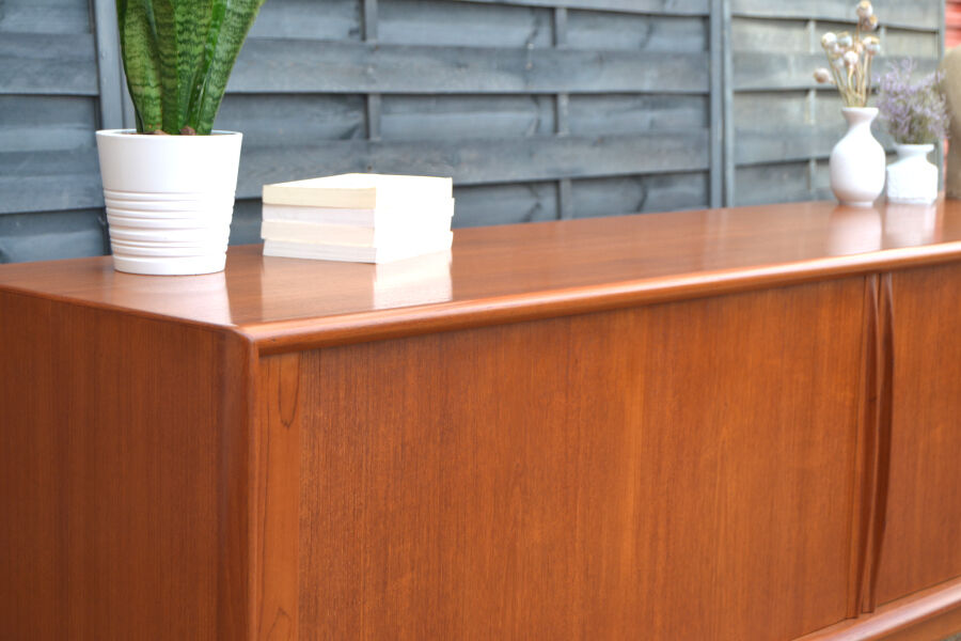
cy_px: 320
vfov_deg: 20.2
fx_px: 1802
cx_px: 480
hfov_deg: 29.9
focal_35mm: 68
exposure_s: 1/125
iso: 110
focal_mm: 45
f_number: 5.3
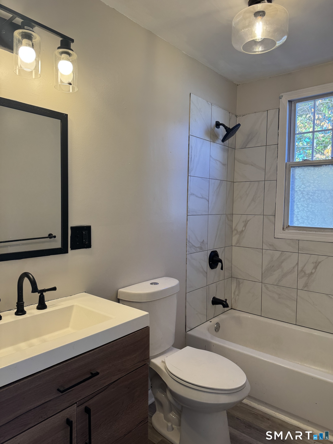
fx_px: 308
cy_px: 222
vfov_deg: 71.6
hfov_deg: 56.8
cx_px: 166
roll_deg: -0.9
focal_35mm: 24
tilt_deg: -3.4
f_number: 1.78
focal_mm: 6.76
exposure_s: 1/120
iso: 50
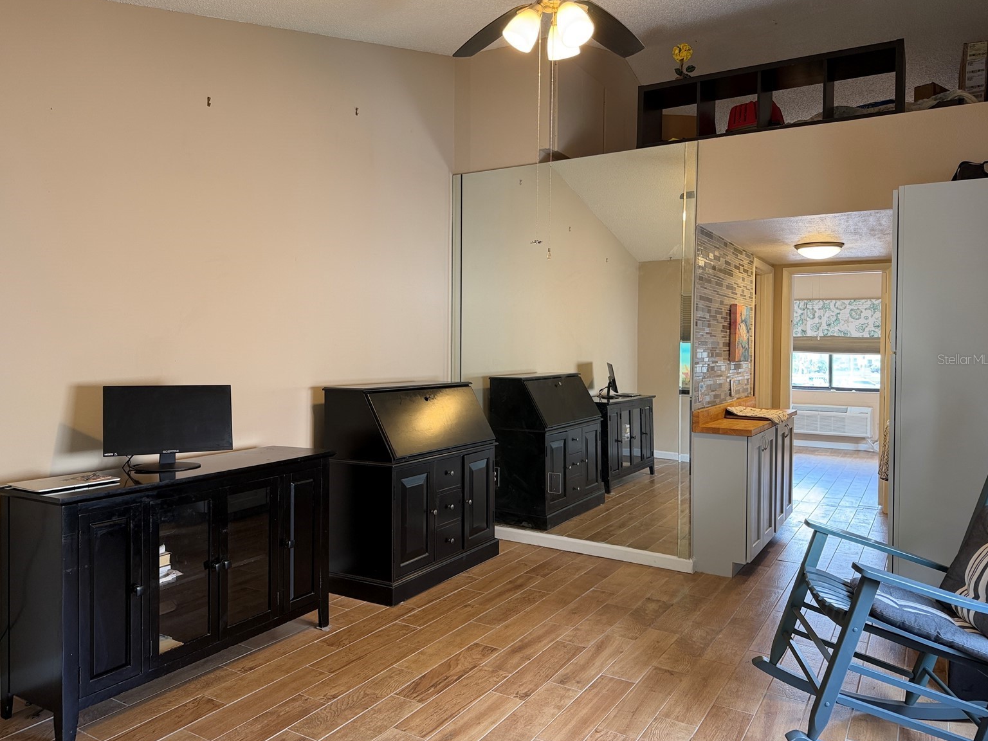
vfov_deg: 54.9
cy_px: 359
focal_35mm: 25
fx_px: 714
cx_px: 484
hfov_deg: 69.4
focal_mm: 6.76
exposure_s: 1/60
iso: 160
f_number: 1.78
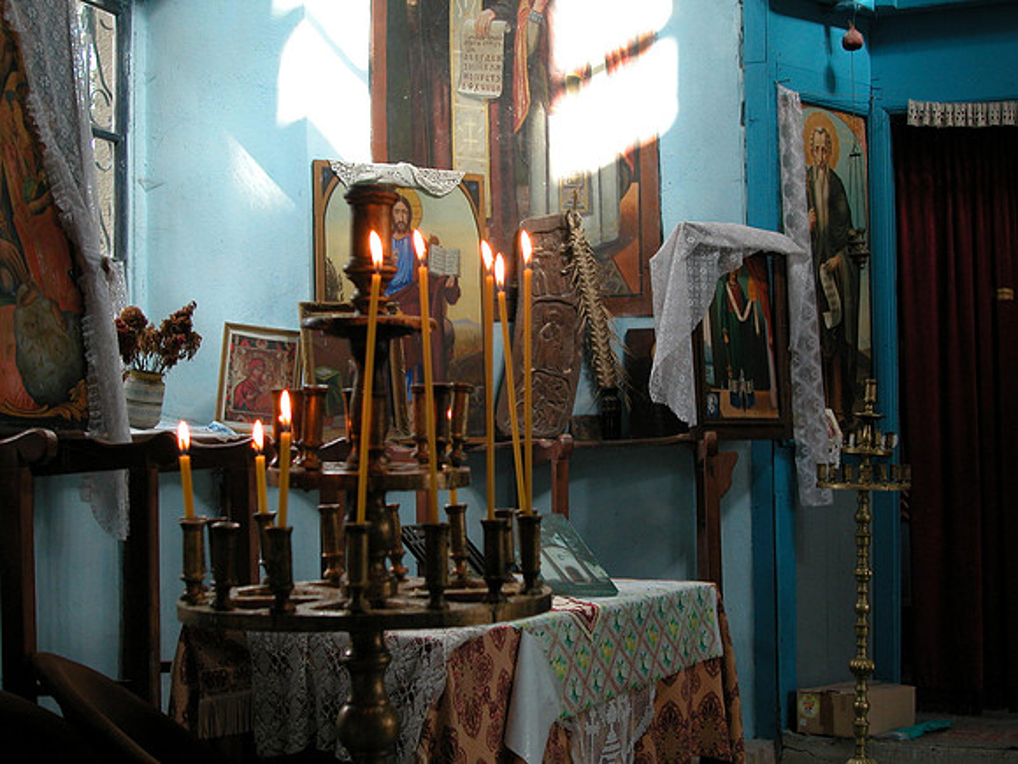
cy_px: 382
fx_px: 1588
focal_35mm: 54
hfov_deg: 35.5
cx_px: 509
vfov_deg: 27.0
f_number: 3.6
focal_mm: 13.6
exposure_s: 1/20.7
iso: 100
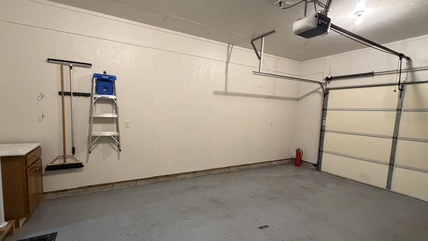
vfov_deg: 63.8
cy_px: 131
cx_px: 200
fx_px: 193
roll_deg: -1.3
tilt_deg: -6.5
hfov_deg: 95.8
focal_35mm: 17
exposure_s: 1/60
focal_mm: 2.22
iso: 640
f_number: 2.2
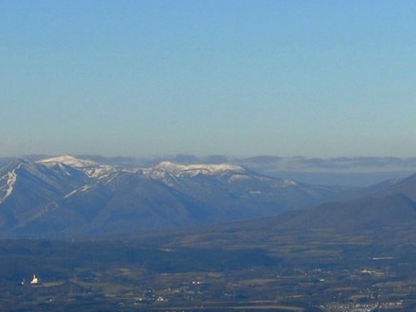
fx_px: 2259
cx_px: 236
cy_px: -149
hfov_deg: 10.5
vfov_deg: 7.8
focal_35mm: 188
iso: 100
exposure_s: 1/1000
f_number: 5.6
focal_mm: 28
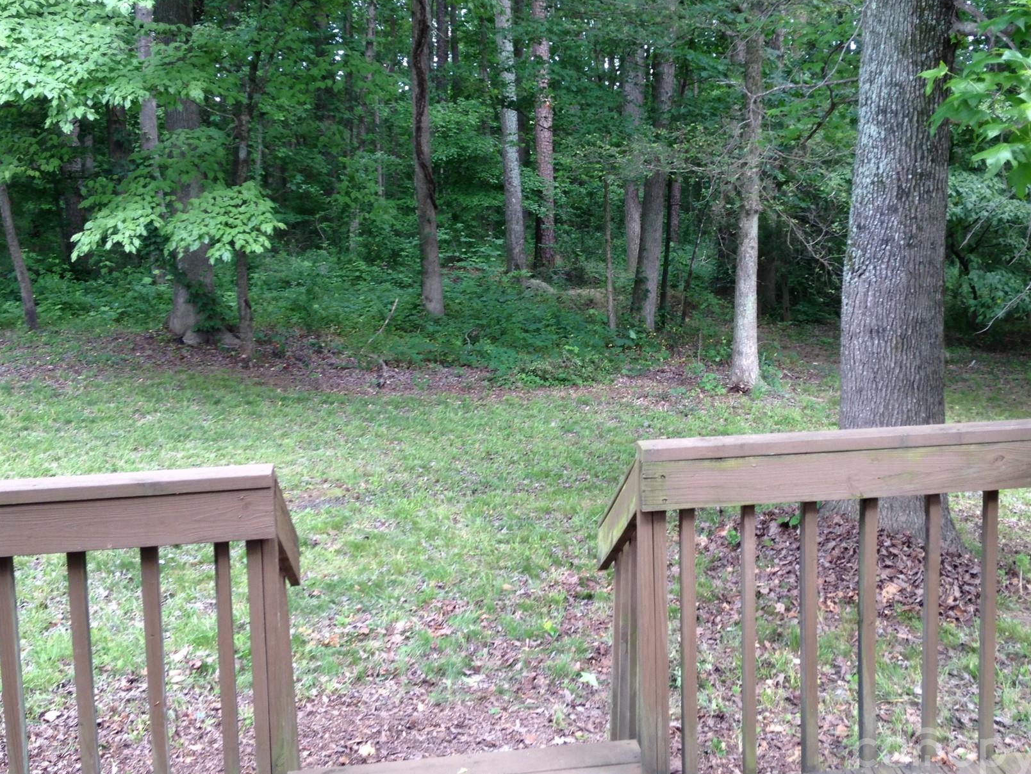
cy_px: 316
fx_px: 1251
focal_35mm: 42
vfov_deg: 34.3
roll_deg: -0.3
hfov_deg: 44.7
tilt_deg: -8.7
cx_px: 559
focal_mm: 4.12
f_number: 2.4
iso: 50
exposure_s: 1/40
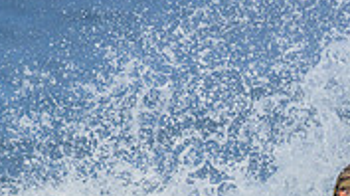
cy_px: 314
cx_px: 501
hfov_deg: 0.7
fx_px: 27165
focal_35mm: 2931
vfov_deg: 0.4
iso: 720
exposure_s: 1/1600
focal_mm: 720
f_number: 11
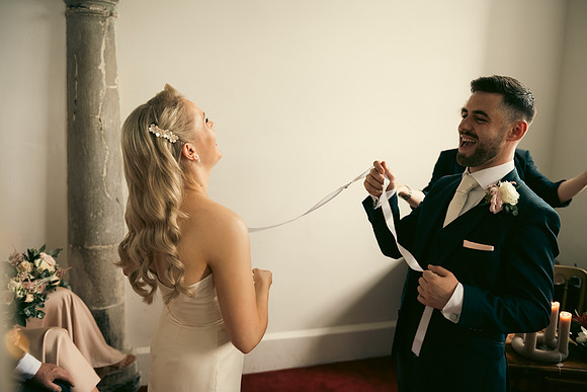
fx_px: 554
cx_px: 294
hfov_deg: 55.8
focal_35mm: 34
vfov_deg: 38.9
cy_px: 196
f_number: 3.5
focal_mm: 34
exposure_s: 1/160
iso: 800
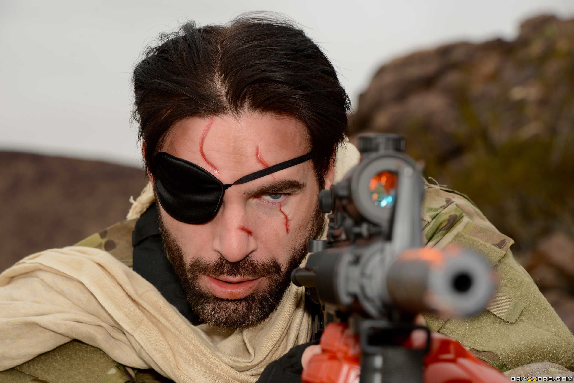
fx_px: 1786
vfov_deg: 12.2
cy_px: 192
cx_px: 287
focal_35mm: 112
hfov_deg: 18.3
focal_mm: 112
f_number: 9
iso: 100
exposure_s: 1/125
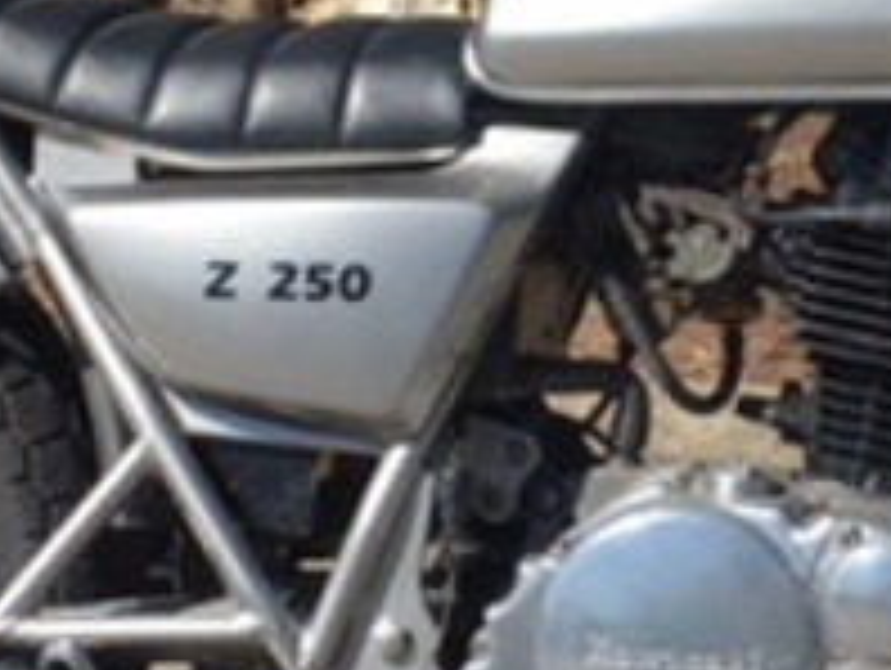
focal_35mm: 117
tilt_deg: -12.0
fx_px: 3015
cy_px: 211
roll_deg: -1.2
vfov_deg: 12.7
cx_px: 742
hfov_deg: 16.7
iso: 25
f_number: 2.2
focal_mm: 4.15
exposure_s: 1/1326
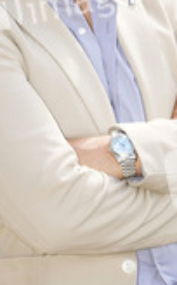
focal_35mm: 244
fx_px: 1890
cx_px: 95
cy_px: 82
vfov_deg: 8.6
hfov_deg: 5.4
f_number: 7.1
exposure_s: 1/60
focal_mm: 98
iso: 100
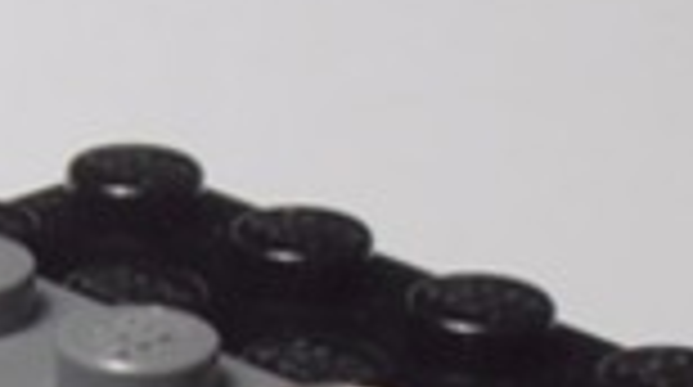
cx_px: -72
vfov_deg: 4.9
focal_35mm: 236
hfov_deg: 9.1
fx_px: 4329
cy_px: 1091
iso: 80
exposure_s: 1/40
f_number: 3.9
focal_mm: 6.61
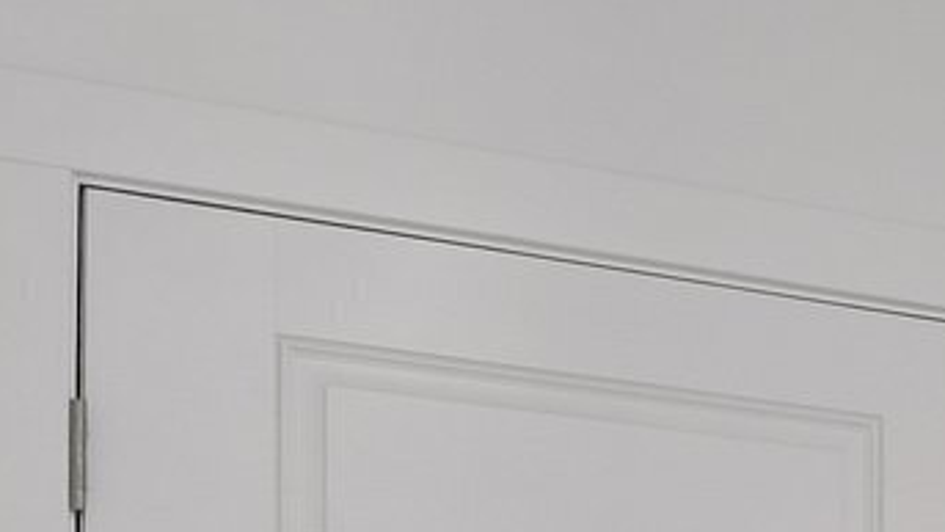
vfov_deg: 11.0
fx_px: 2506
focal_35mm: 100
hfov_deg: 16.5
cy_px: 1057
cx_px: 1868
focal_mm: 16
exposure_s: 1/20
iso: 100
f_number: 8
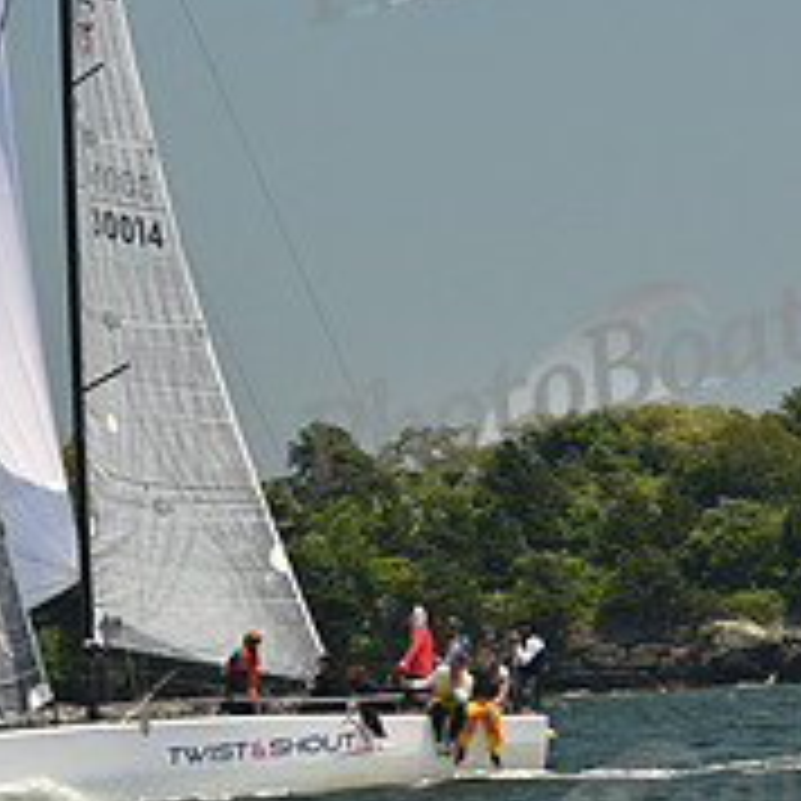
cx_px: 70
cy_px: 207
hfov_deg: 6.2
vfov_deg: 6.2
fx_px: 7409
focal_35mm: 283
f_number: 6.3
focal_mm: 102
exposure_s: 1/640
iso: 250
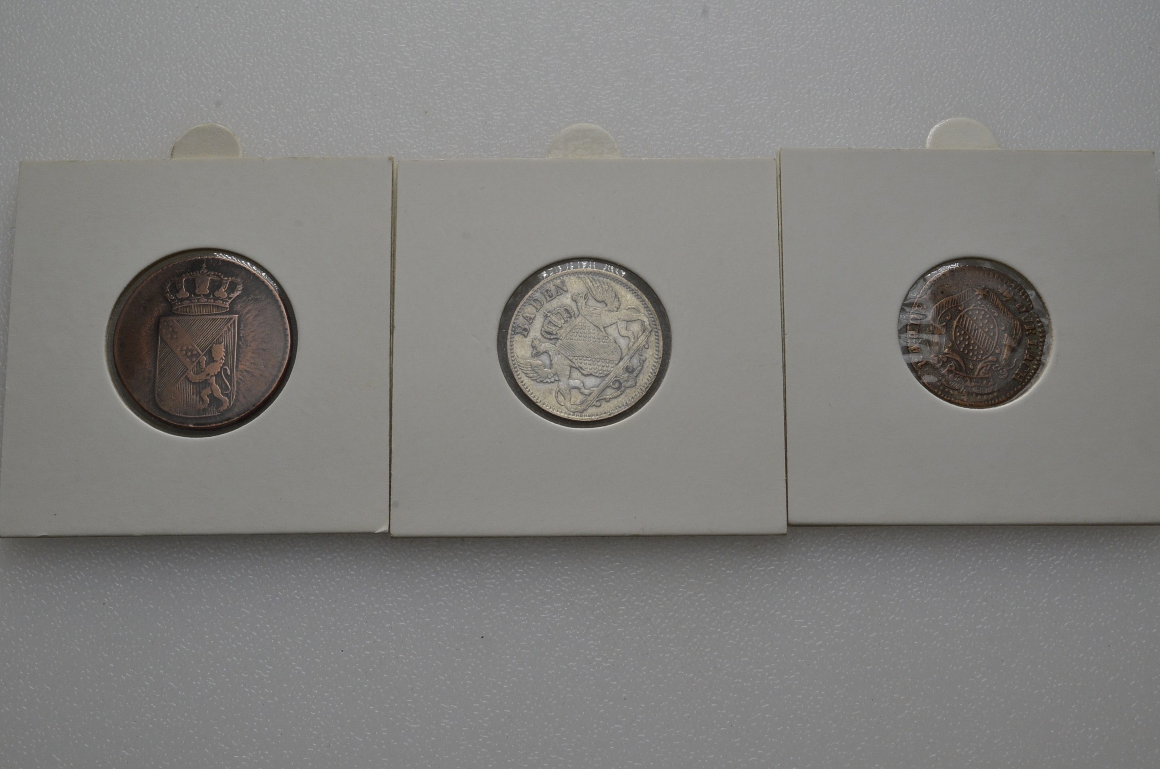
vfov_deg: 28.0
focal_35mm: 48
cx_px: 580
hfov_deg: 41.2
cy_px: 384
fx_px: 1543
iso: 400
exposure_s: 1/250
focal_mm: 32
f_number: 14
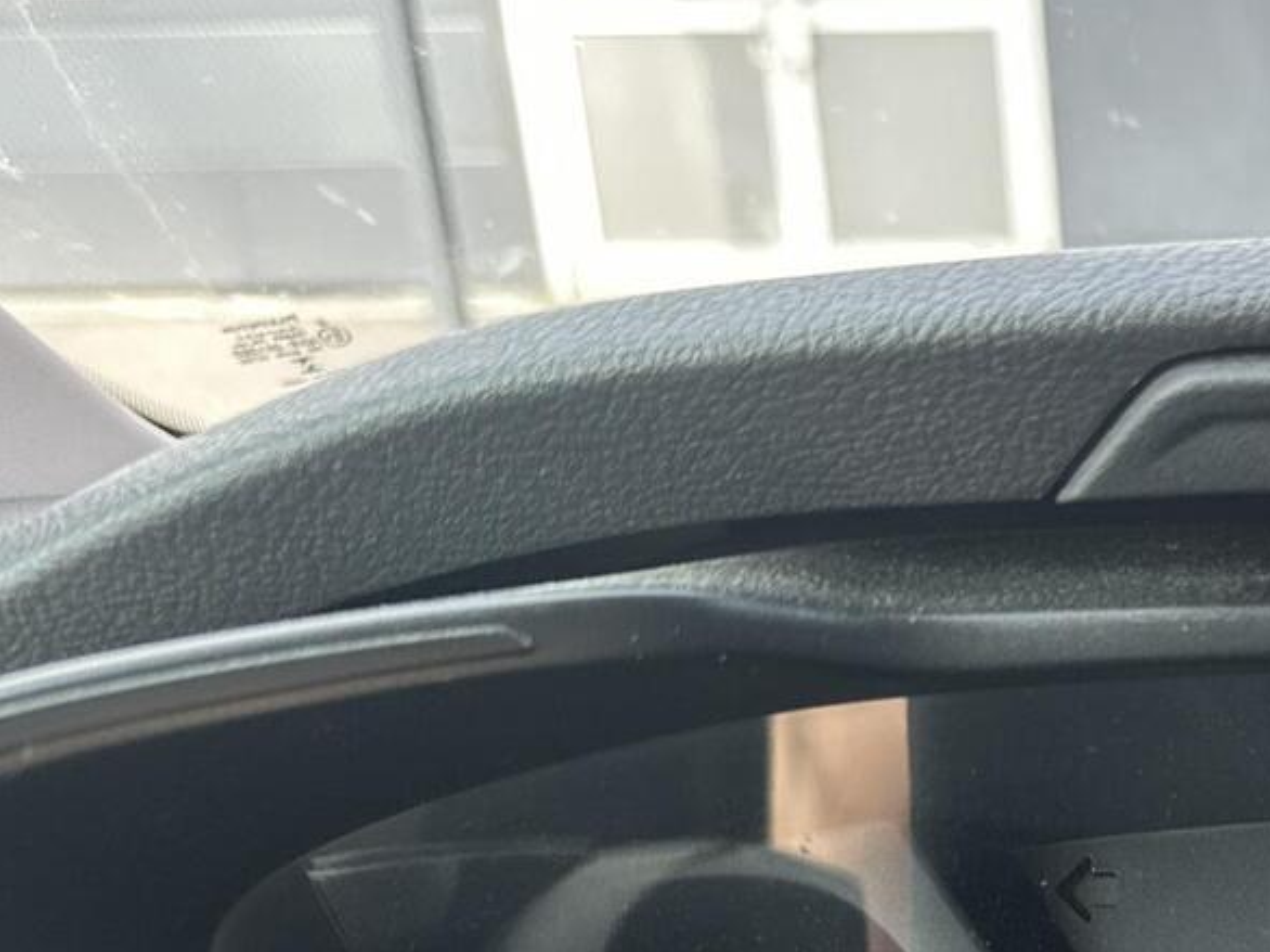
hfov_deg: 28.8
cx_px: 1489
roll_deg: +0.3
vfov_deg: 23.3
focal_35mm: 59
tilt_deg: -23.3
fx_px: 2164
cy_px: 1050
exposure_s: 1/163
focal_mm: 6.86
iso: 100
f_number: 1.78
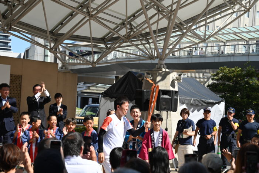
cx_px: 130
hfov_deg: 23.9
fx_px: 611
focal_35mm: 85
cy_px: 86
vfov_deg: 16.1
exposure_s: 1/500
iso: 160
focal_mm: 85
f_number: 5.6
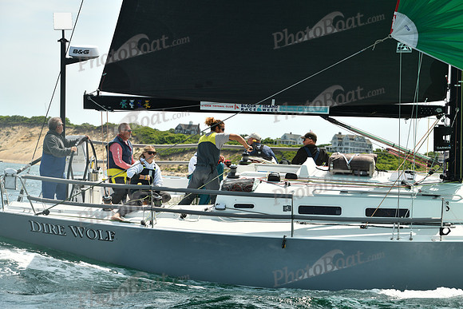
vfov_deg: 13.4
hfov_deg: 20.0
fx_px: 1312
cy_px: 154
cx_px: 232
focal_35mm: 102
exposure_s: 1/1000
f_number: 7.1
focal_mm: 102
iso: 320
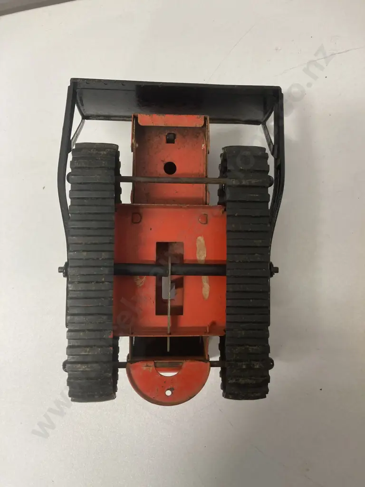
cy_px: 244
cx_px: 182
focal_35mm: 28
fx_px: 394
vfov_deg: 63.4
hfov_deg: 49.7
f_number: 1.8
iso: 100
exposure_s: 1/50
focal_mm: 3.99
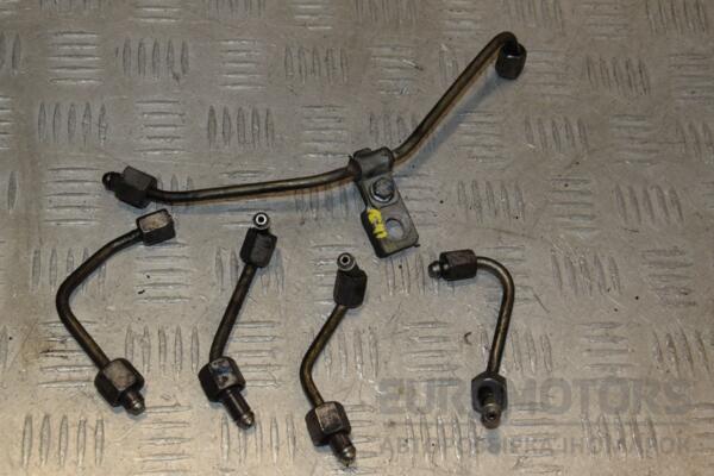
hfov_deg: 31.9
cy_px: 238
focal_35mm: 63
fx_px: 1249
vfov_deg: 21.6
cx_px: 357
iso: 800
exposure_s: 1/200
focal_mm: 42
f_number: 10
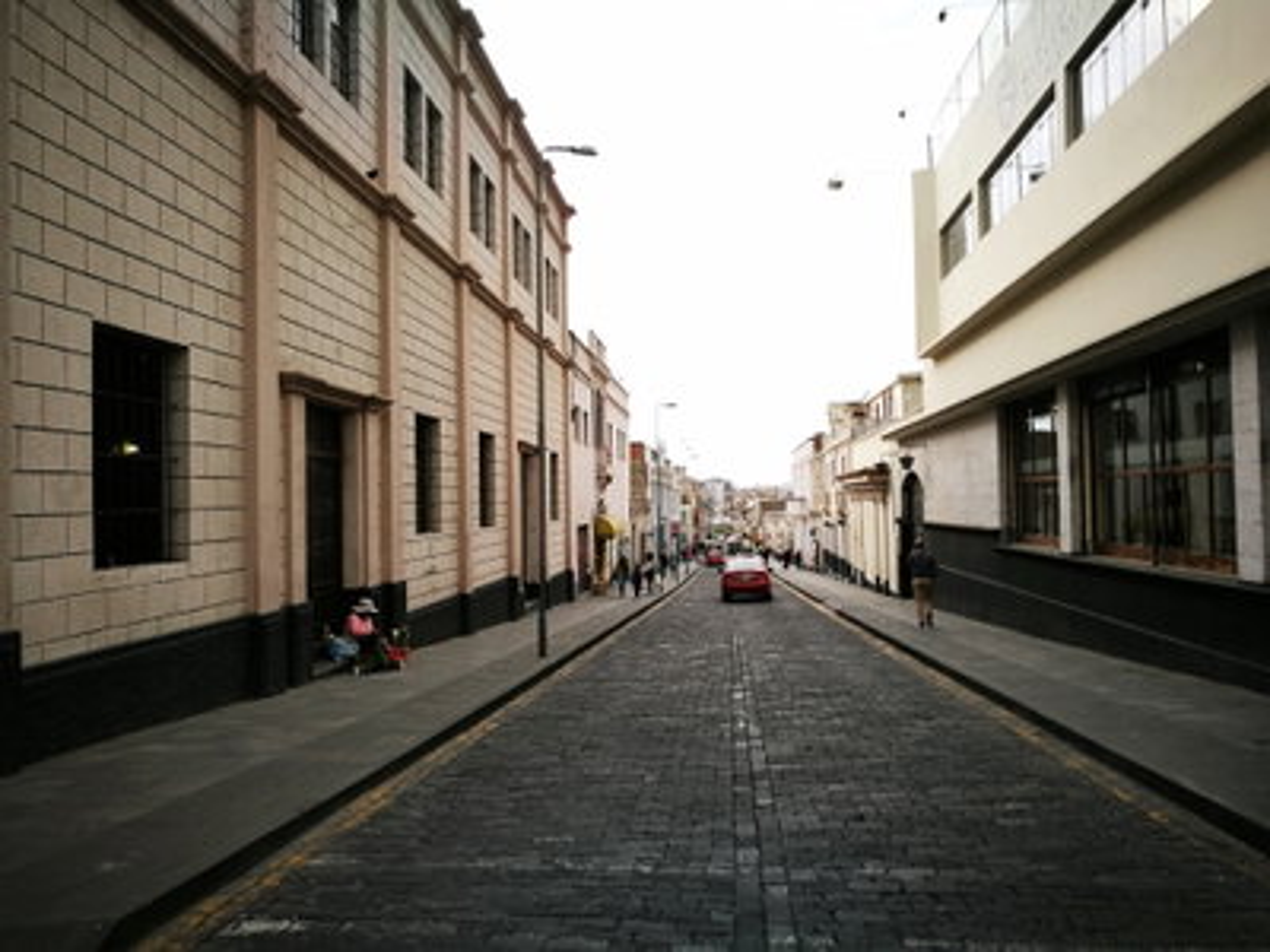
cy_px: 476
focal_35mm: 27
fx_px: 991
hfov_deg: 65.3
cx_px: 635
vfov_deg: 51.4
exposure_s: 1/120
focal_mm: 4.5
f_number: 2.2
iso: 64
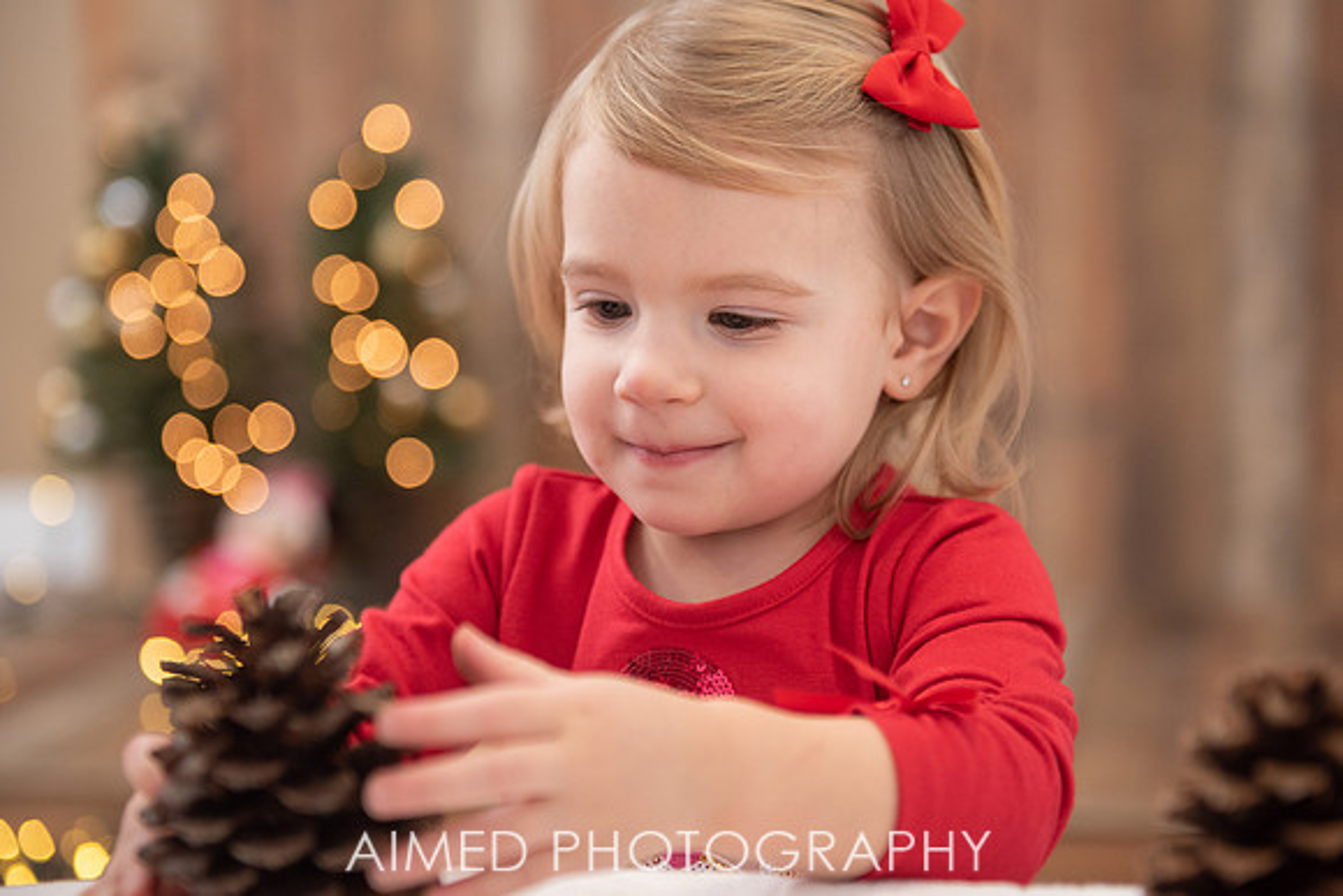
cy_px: 442
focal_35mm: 68
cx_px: 730
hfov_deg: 29.7
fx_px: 2534
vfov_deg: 20.1
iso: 500
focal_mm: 60
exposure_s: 1/200
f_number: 2.8
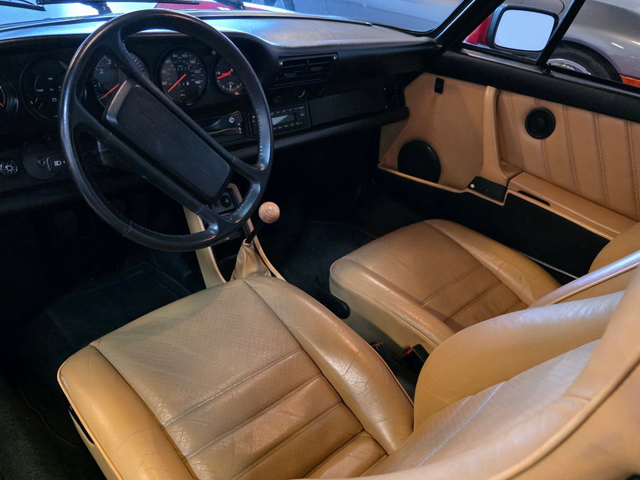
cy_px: 269
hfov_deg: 65.2
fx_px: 499
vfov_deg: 51.2
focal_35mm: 27
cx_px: 297
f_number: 1.7
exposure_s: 1/120
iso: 2500
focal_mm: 6.3
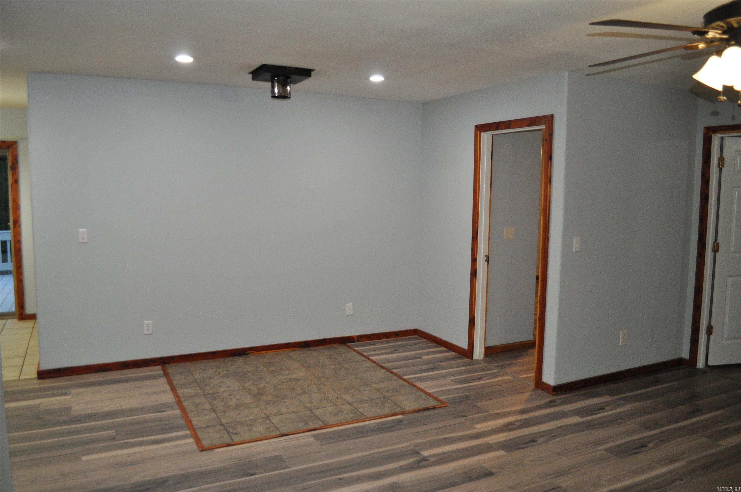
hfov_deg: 67.4
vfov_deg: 47.8
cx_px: 370
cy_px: 246
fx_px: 555
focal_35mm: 27
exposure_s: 1/80
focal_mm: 18
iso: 800
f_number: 3.5
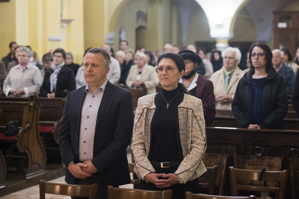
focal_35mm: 70
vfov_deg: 19.5
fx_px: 581
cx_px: 150
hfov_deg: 28.8
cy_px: 100
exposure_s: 1/100
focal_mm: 70
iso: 2000
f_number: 2.8
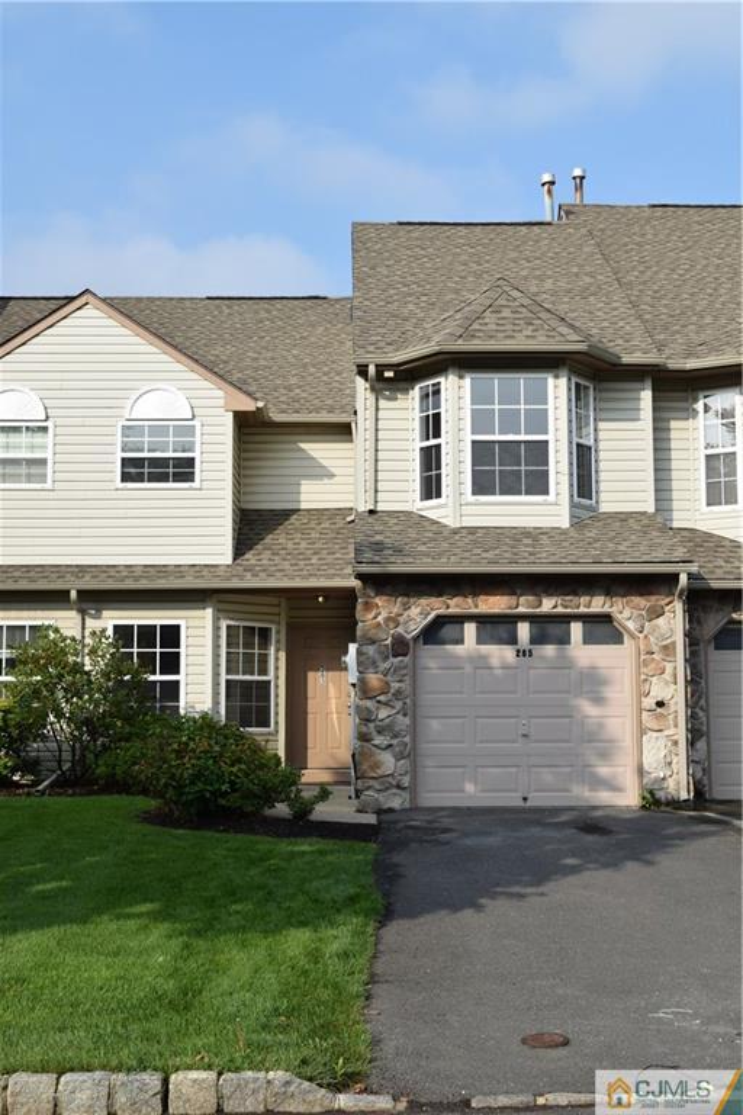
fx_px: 1393
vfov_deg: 43.6
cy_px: 558
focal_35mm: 45
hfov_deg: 29.9
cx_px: 372
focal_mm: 30
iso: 100
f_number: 9
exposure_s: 1/200
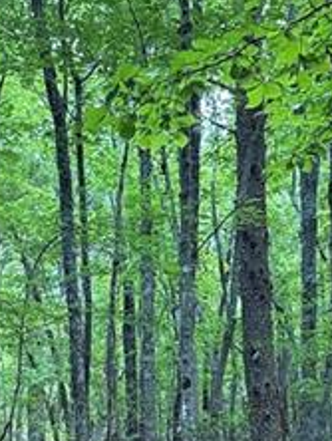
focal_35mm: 83
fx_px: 1059
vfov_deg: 19.9
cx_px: 38
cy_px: 687
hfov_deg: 17.6
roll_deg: -0.1
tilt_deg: +3.2
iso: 100
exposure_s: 1/121
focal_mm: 6.86
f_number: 1.78
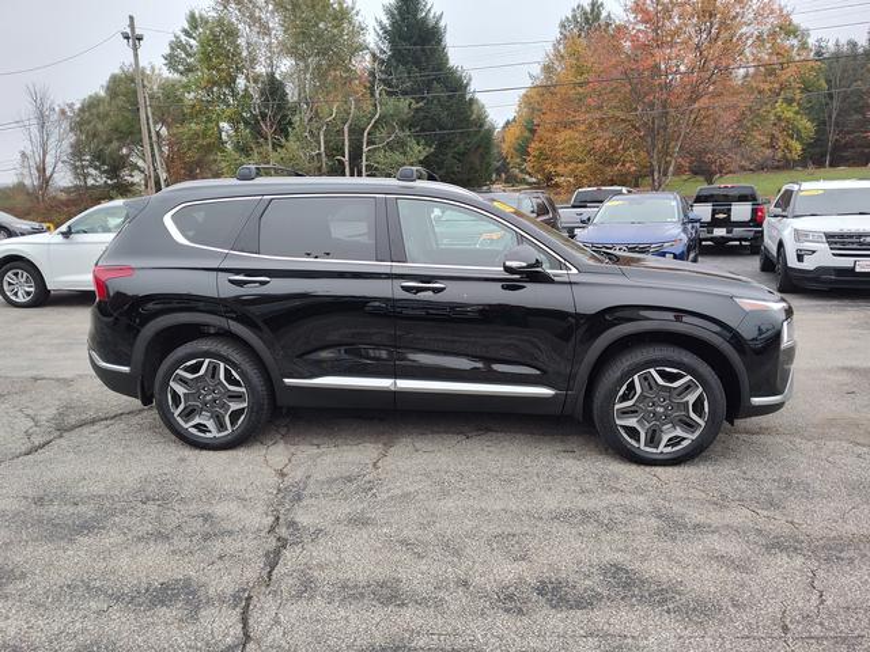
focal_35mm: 23
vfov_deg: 58.9
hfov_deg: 73.9
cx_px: 435
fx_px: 578
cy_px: 326
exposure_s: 1/268
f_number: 1.88
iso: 100
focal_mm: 5.56
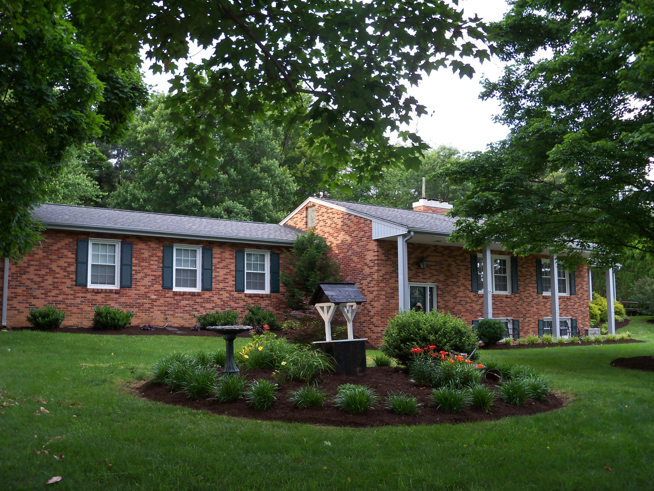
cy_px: 246
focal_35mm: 35
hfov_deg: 52.6
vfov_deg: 40.7
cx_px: 327
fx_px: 661
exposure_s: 1/30
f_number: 3.5
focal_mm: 6.2
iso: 100
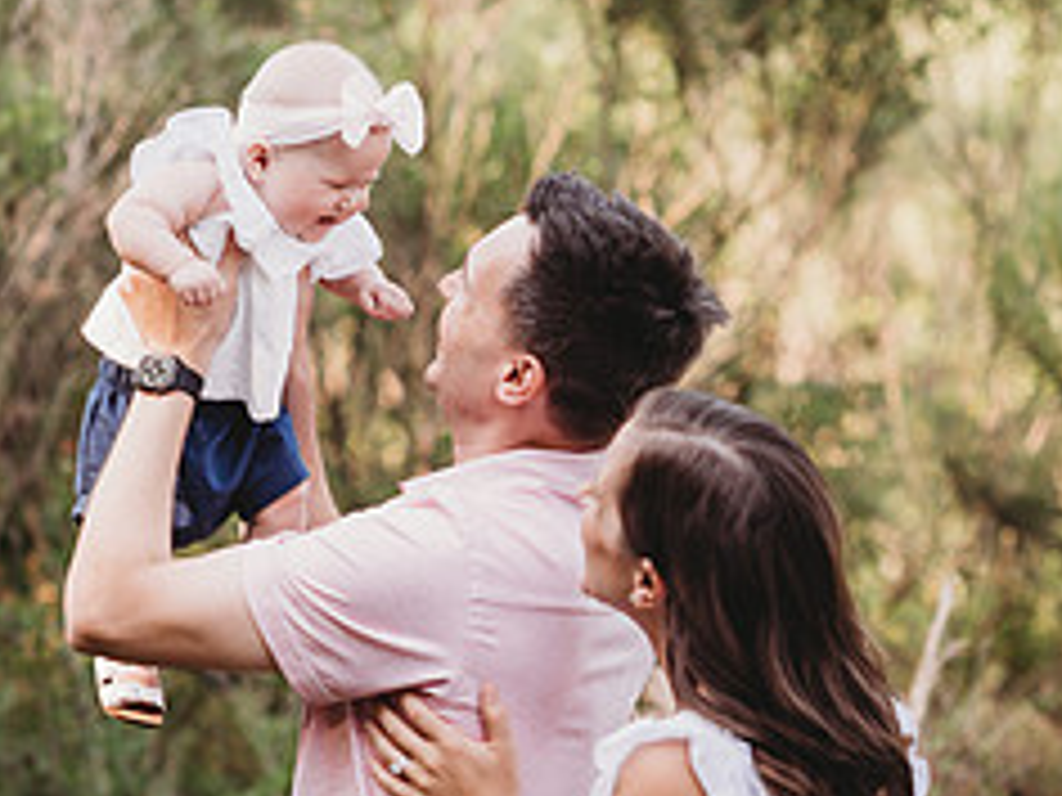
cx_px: 526
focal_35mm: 156
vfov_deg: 9.5
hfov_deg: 12.7
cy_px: 517
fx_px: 4786
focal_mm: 85
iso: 100
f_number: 2.2
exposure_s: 1/250
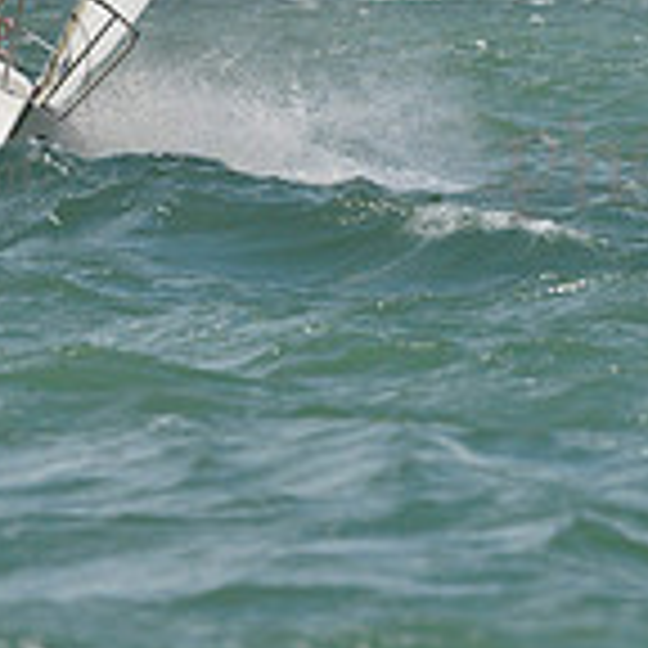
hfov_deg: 1.9
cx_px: 268
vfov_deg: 1.9
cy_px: -518
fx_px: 19590
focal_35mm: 925
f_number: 8
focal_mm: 270
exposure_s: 1/1250
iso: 280
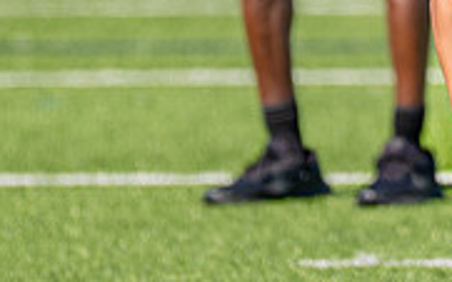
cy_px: -75
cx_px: 603
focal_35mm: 1211
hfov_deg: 1.7
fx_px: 14913
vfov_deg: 1.1
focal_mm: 200
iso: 100
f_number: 2.8
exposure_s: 1/2000
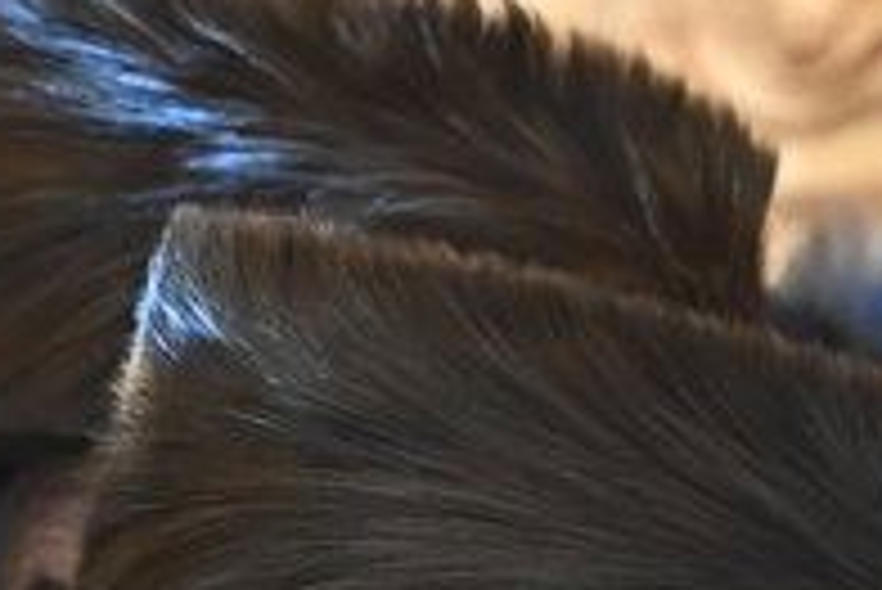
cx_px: 351
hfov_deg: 1.7
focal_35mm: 1178
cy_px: 1142
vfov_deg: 1.2
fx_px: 28881
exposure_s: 1/200
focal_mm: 165
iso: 2500
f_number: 4
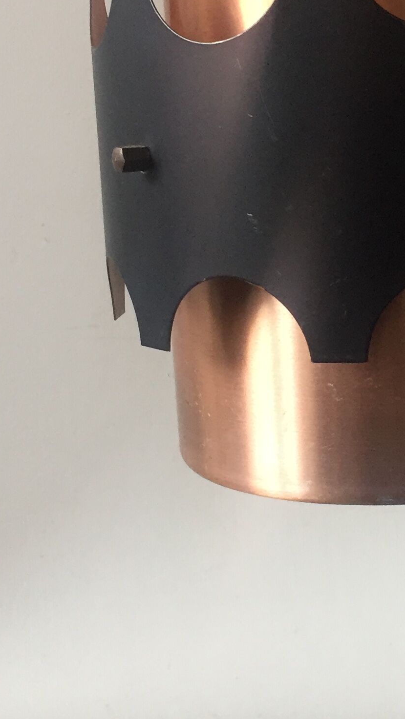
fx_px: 1336
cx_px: 334
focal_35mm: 70
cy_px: 307
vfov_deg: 30.1
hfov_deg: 17.1
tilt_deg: -11.9
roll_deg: +0.1
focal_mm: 4.15
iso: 64
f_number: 2.2
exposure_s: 1/33
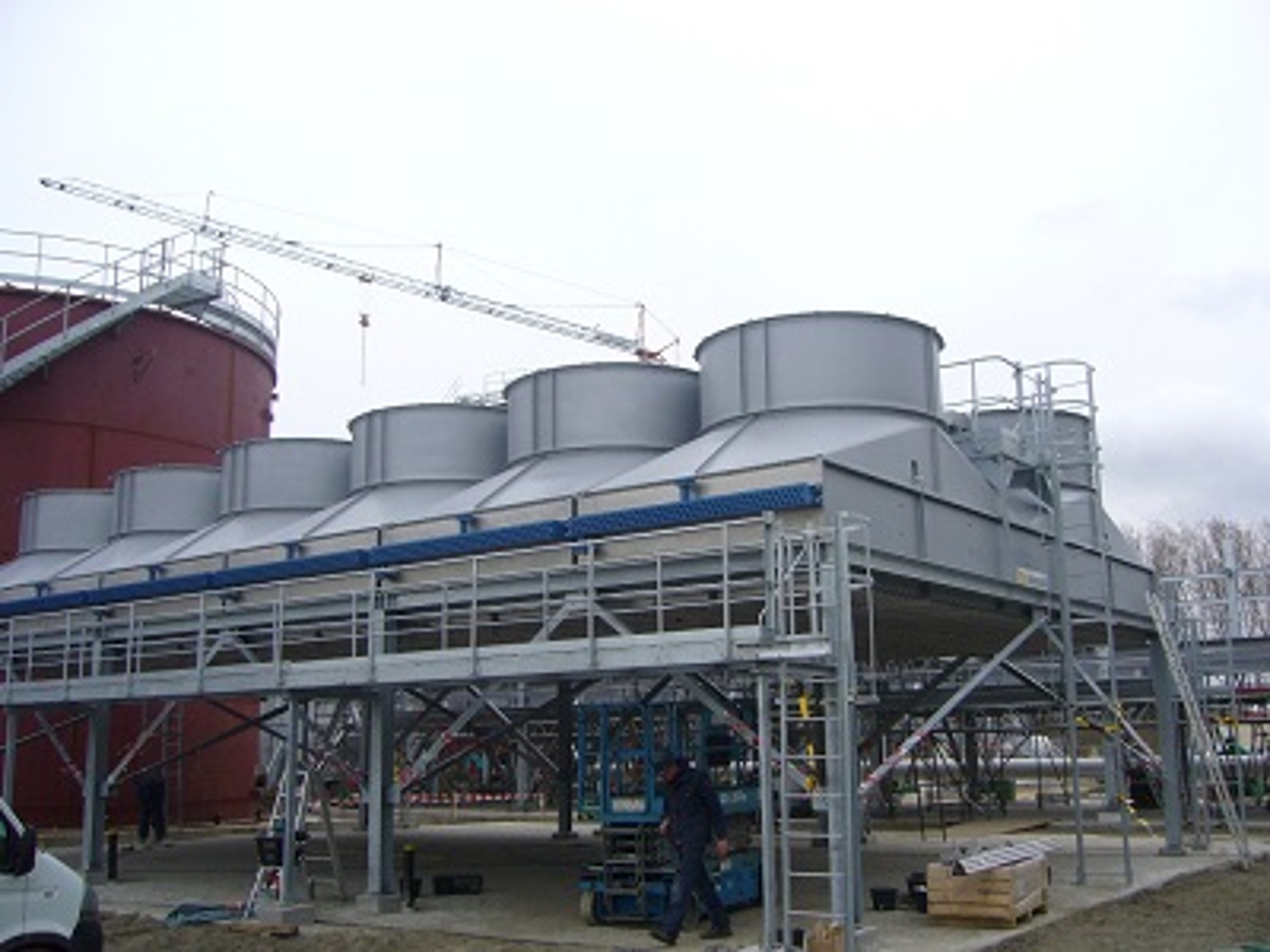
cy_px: 476
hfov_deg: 52.6
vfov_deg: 40.7
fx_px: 1284
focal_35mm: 35
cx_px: 635
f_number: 5.6
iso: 100
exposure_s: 1/250
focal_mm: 5.8
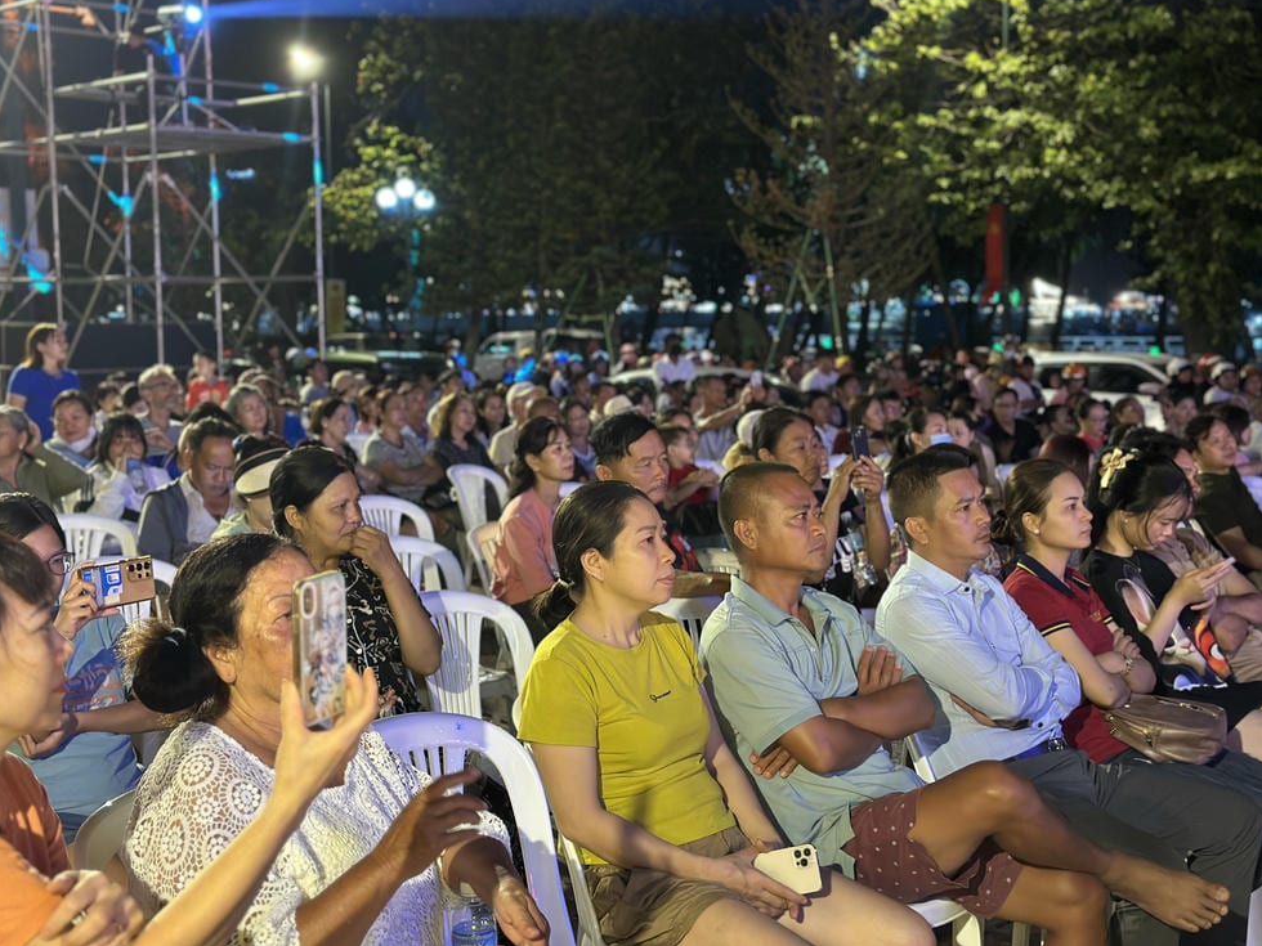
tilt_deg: -4.2
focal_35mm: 49
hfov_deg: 38.9
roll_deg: +0.6
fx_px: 1786
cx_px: 621
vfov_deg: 29.7
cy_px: 465
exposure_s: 1/33
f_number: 1.78
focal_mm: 6.86
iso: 400
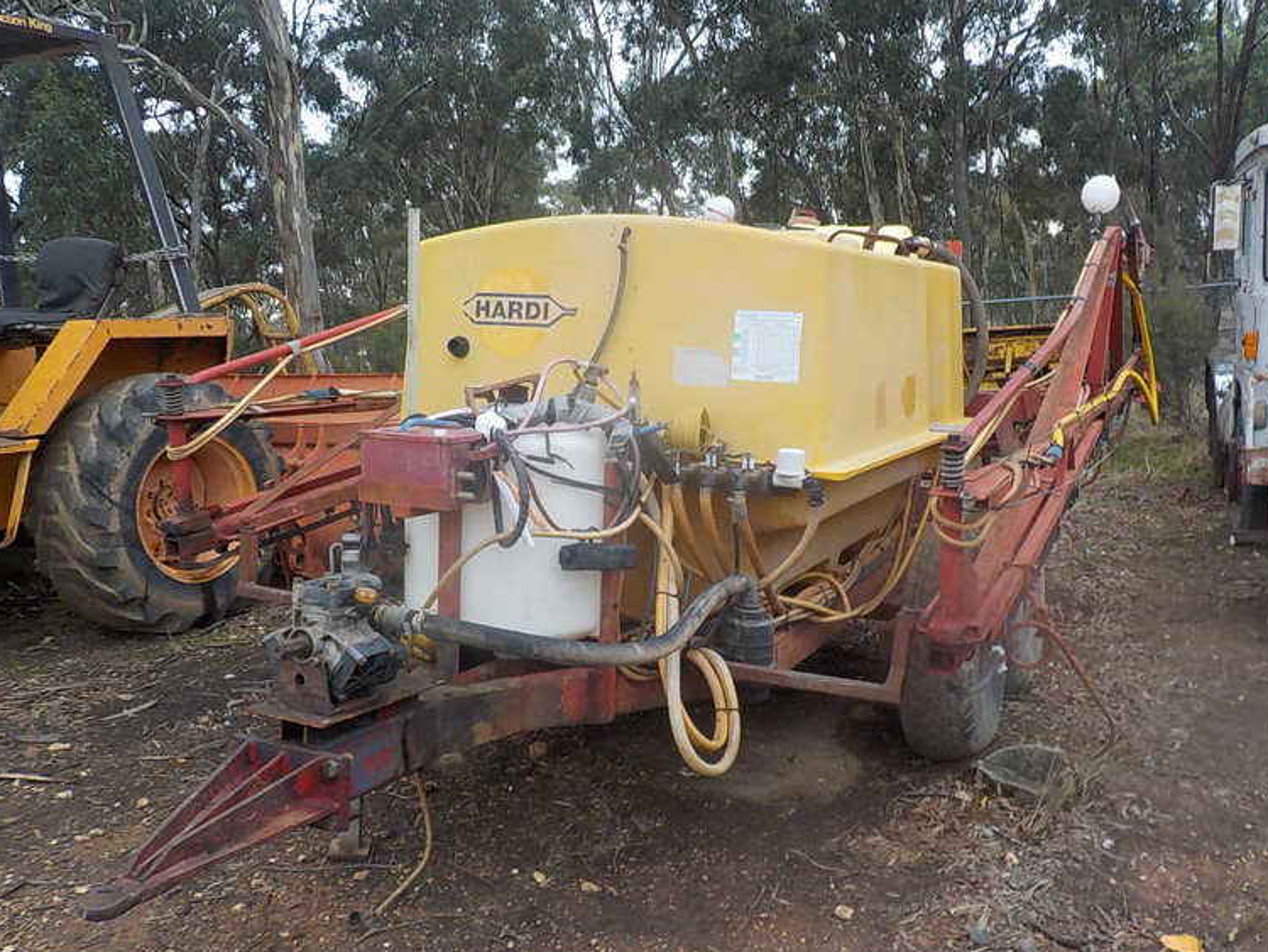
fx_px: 1173
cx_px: 670
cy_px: 479
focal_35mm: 32
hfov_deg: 56.8
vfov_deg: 44.2
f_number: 3.3
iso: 125
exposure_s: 1/40
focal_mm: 4.1
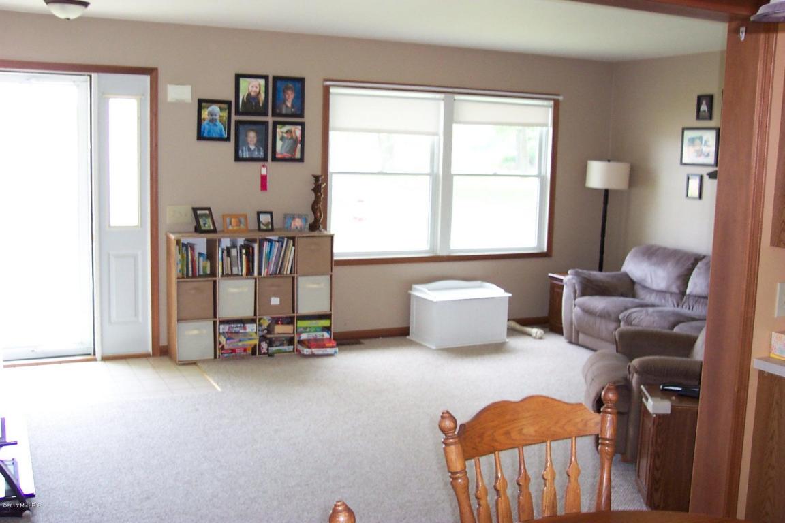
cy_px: 262
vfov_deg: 35.1
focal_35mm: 38
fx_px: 829
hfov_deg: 50.7
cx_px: 392
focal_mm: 8
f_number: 2.8
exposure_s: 1/30
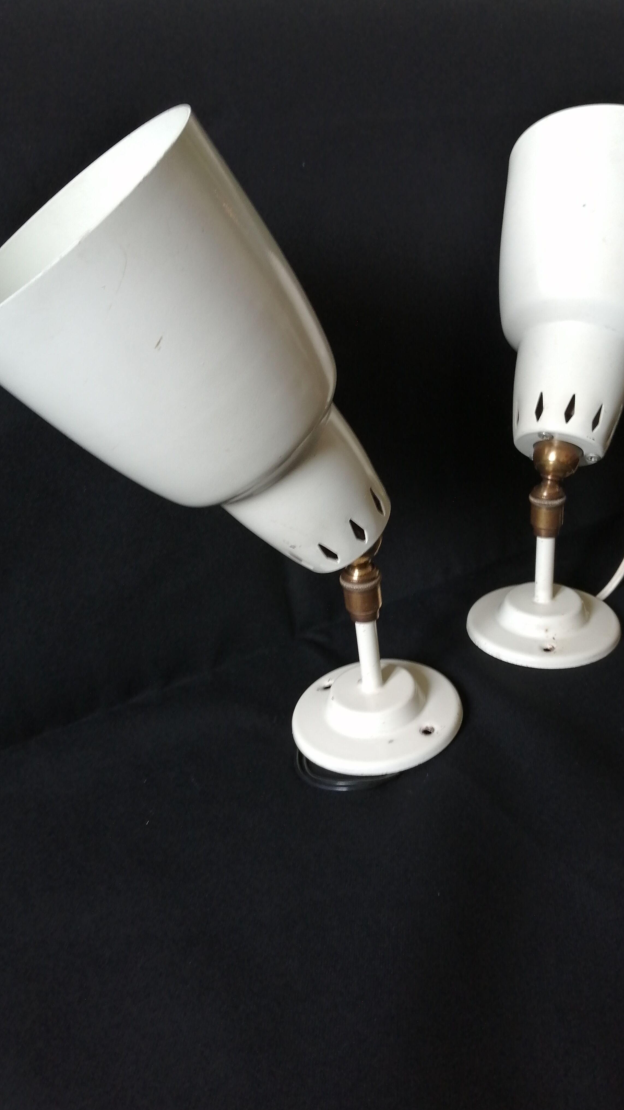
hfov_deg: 40.1
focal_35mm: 29
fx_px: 853
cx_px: 365
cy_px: 545
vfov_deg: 66.1
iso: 80
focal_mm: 3.46
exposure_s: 1/33.3
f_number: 1.8
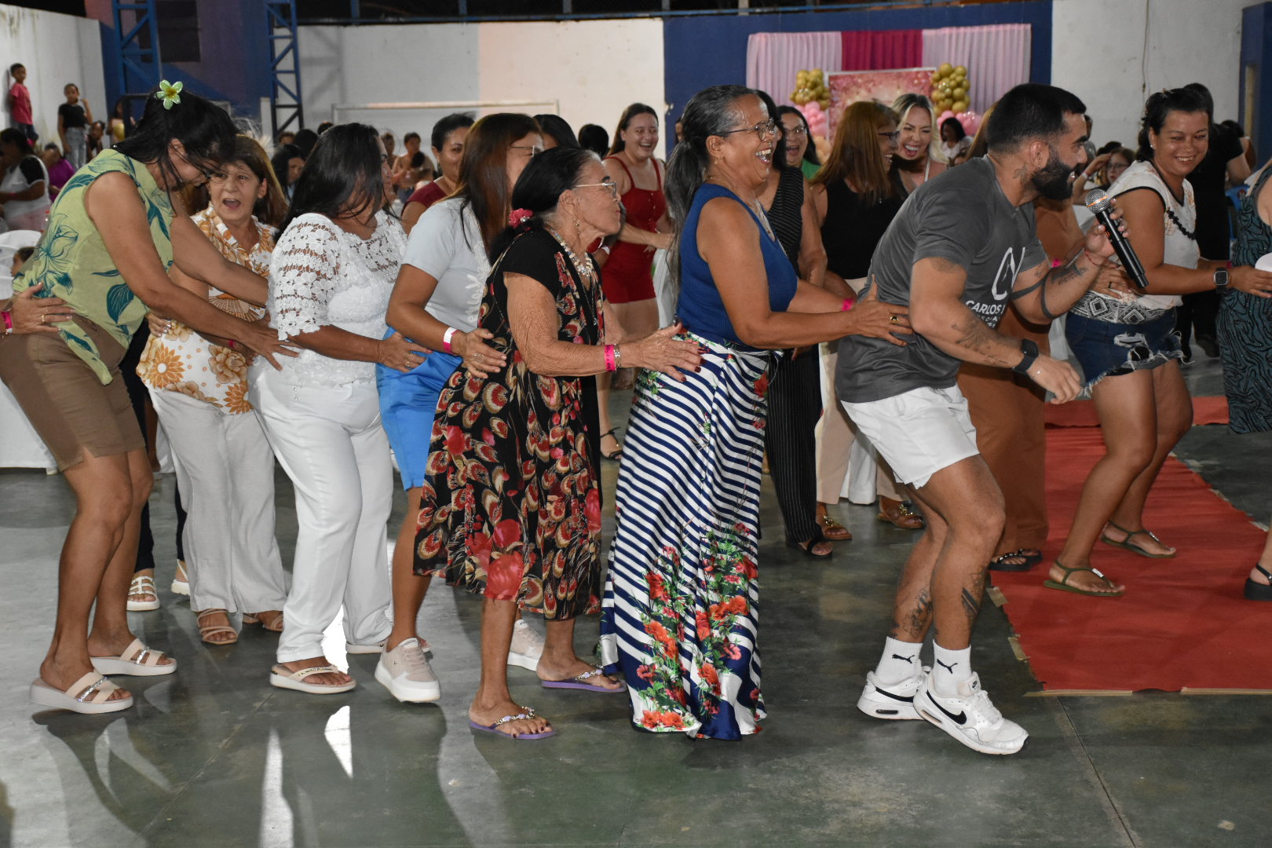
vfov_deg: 23.8
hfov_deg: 35.1
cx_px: 636
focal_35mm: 57
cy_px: 424
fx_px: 2014
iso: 2500
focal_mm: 38
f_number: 4.2
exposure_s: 1/100
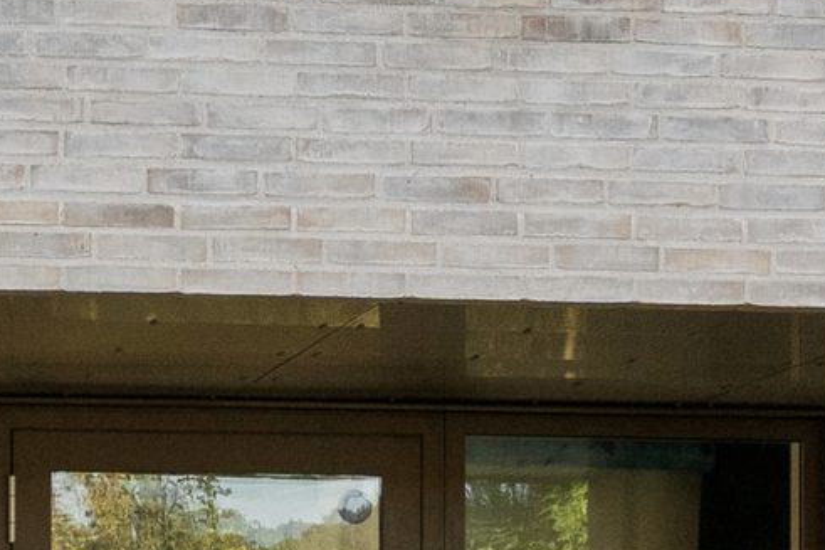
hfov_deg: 11.4
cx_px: 203
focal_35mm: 180
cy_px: 838
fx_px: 4112
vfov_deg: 7.5
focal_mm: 17
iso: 500
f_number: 8
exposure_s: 1/125
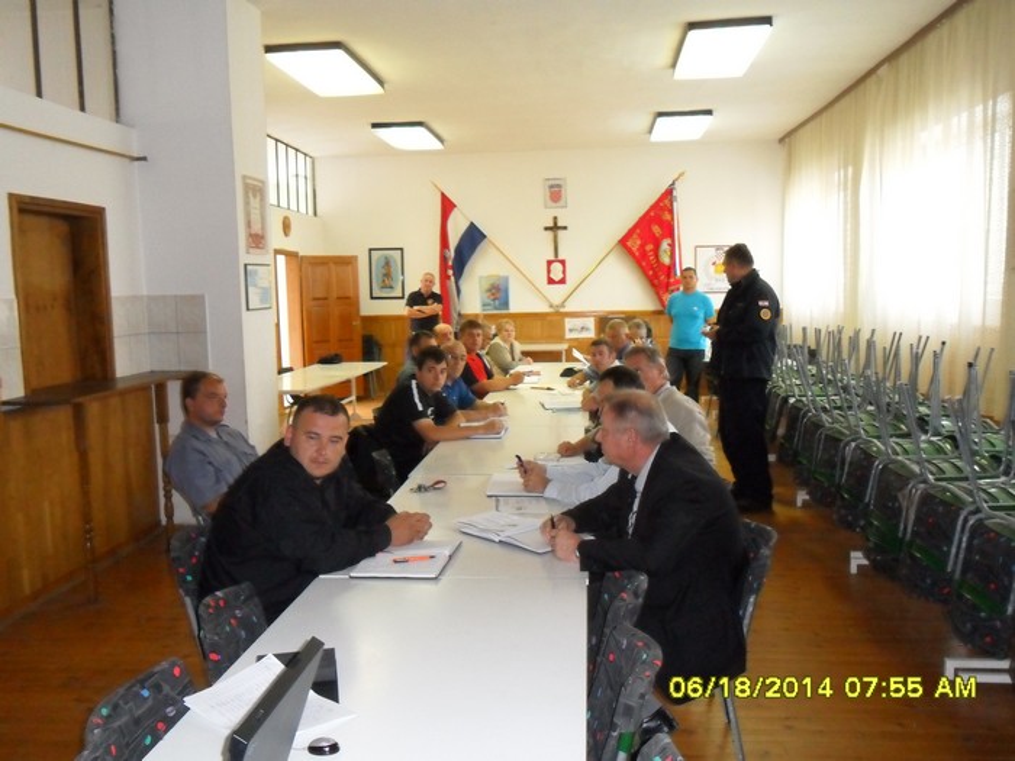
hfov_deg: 56.8
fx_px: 938
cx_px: 508
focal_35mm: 32
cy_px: 380
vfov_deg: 44.2
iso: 400
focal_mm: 5.7
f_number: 3.7
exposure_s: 1/45
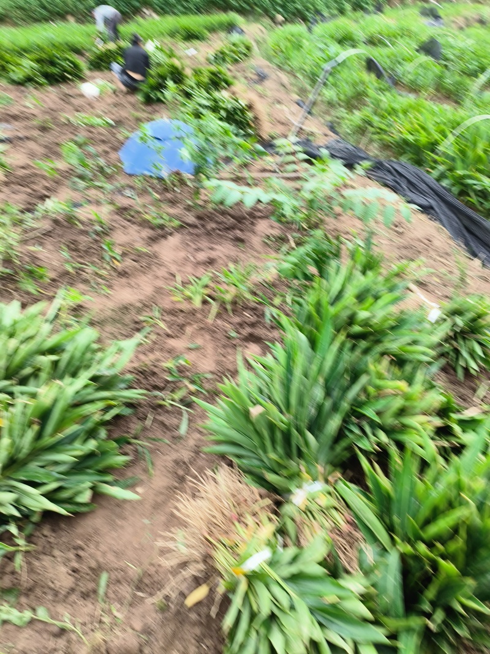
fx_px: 453
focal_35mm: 24
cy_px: 327
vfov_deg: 71.6
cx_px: 245
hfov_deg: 56.8
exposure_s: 1/139
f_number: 1.8
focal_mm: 5.42
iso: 100
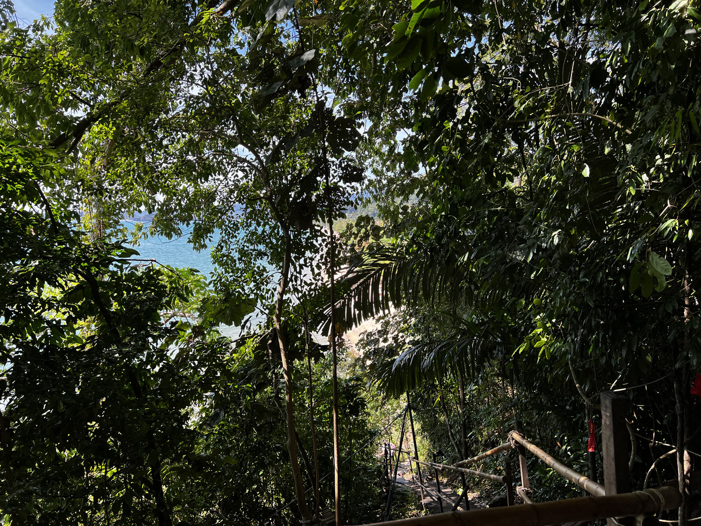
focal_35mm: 26
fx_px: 527
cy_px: 263
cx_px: 350
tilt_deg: -6.3
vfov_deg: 53.1
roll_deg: +0.8
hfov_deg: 67.3
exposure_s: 1/909
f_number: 1.5
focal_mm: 5.7
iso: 50
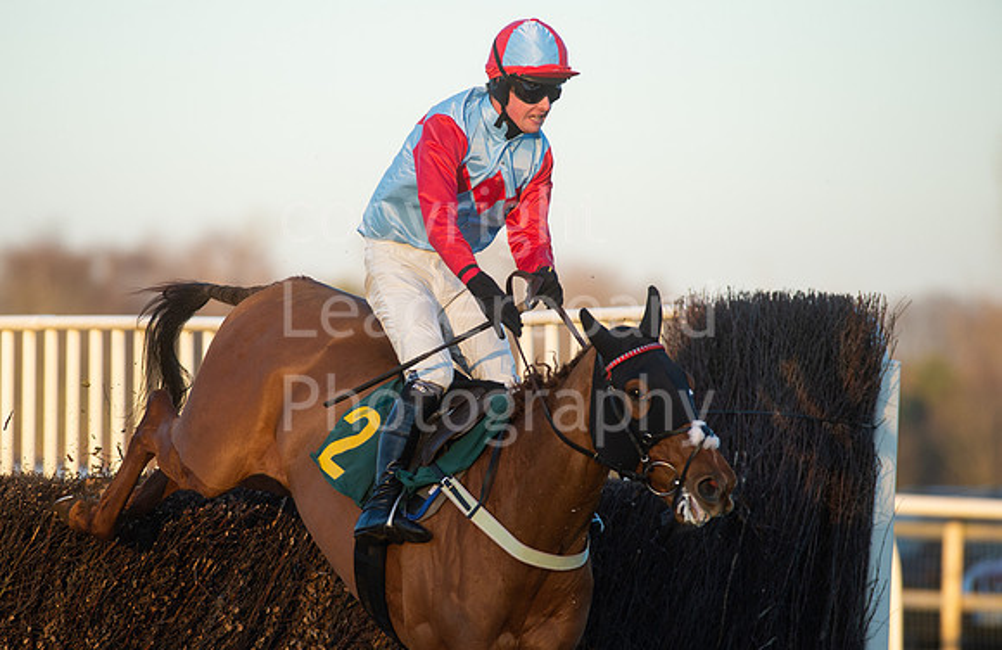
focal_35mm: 346
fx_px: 9551
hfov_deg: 6.0
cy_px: 362
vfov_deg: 3.9
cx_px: 442
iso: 1000
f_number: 5.6
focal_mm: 300
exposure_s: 1/2000
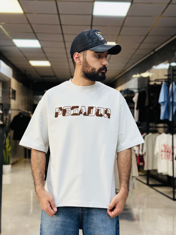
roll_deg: -0.9
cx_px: 88
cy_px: 118
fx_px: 325
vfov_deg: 39.7
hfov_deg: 30.3
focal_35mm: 48
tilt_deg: +2.1
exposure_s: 1/524
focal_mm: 6.86
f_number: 1.78
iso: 80
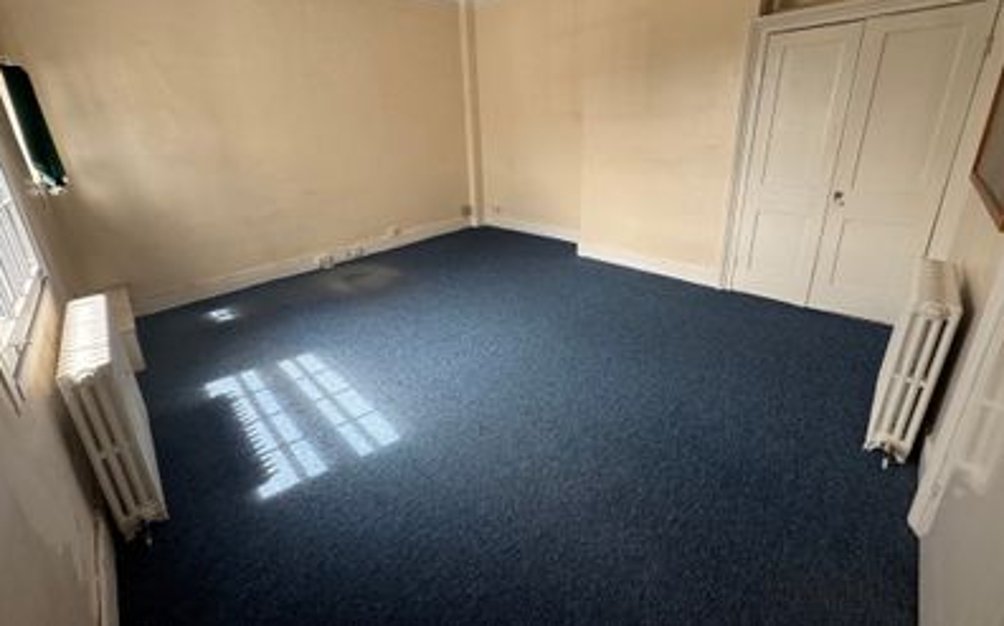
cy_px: 251
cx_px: 499
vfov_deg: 73.9
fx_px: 410
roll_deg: +2.7
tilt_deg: -17.2
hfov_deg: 101.5
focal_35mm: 15
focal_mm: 2.22
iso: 50
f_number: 2.2
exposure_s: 1/99
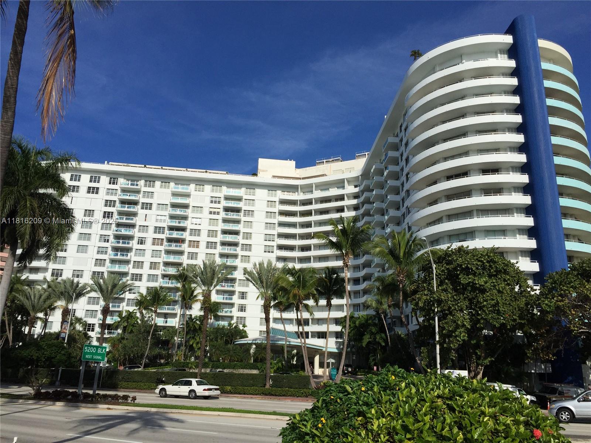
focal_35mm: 29
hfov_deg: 61.7
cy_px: 222
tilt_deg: +15.6
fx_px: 495
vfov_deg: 48.2
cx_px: 296
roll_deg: -2.2
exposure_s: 1/5650
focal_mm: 4.15
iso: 32
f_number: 2.2
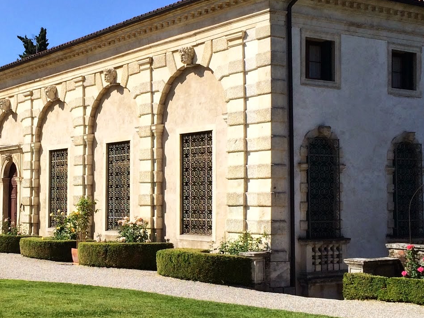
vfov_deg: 22.6
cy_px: 176
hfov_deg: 29.2
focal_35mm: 65
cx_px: 92
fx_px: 796
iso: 40
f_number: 2.2
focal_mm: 4.12
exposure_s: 1/2740
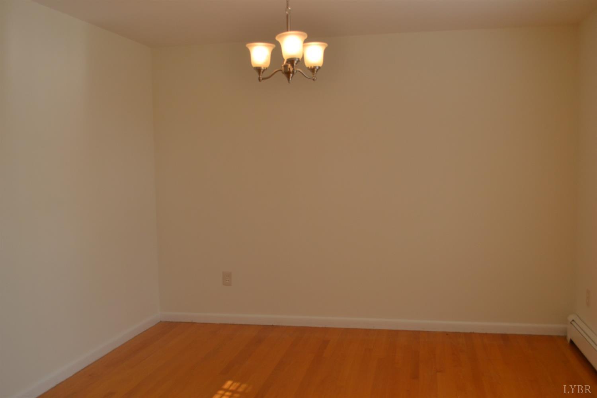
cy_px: 199
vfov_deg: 36.9
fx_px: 597
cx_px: 298
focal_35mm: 36
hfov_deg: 53.1
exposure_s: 1/125
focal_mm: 24
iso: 220
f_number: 5.6
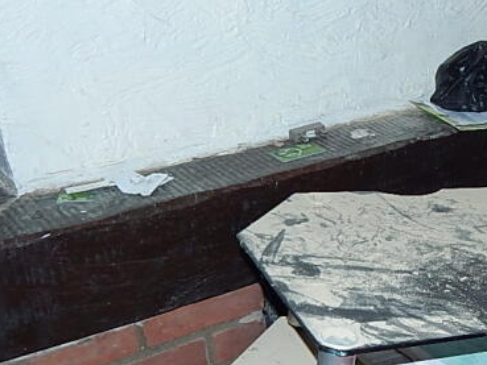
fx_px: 858
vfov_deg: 23.9
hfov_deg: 29.5
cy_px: 241
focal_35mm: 61
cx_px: 491
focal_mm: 4
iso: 125
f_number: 3
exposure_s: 1/30
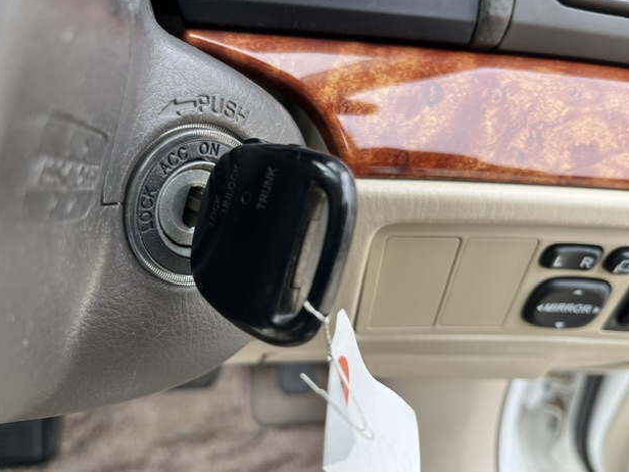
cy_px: 242
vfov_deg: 51.3
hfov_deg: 65.3
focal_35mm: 27
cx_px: 316
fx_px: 491
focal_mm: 5.1
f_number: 1.6
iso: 50
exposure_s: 1/357
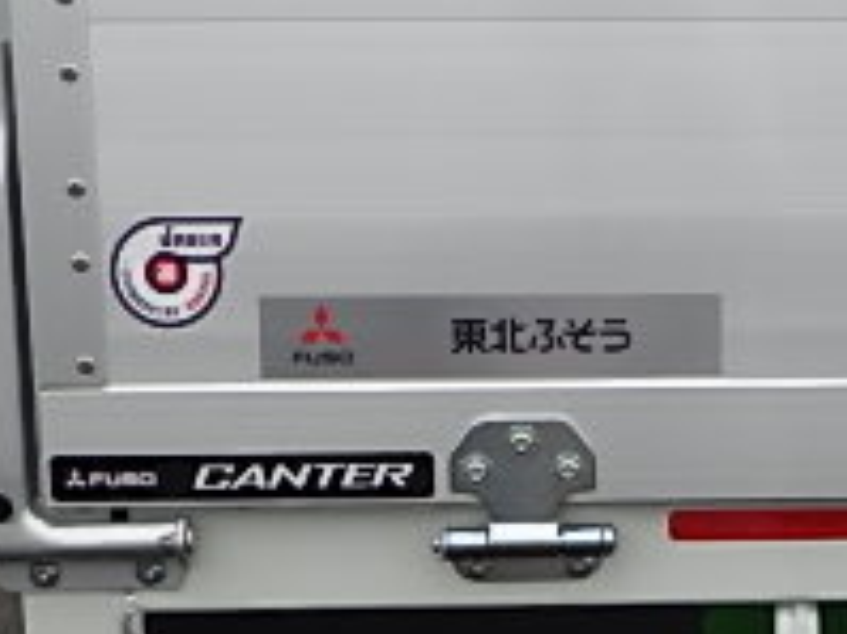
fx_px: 2201
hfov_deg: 21.4
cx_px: 715
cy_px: 523
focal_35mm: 90
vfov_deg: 16.3
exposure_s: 1/60
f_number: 3.5
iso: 125
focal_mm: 5
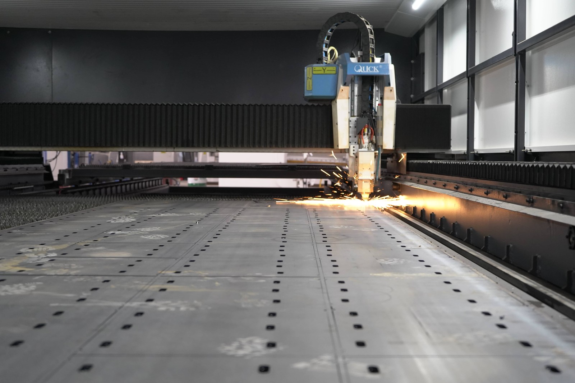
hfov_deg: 38.9
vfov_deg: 26.5
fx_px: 814
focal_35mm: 51
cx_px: 288
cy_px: 192
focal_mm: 51
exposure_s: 1/50
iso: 2500
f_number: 5.6
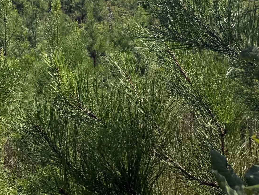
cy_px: -54
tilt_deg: +3.6
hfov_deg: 25.0
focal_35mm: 67
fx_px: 501
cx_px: -81
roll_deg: -0.9
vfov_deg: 20.2
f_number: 1.78
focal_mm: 6.76
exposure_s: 1/4975
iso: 80
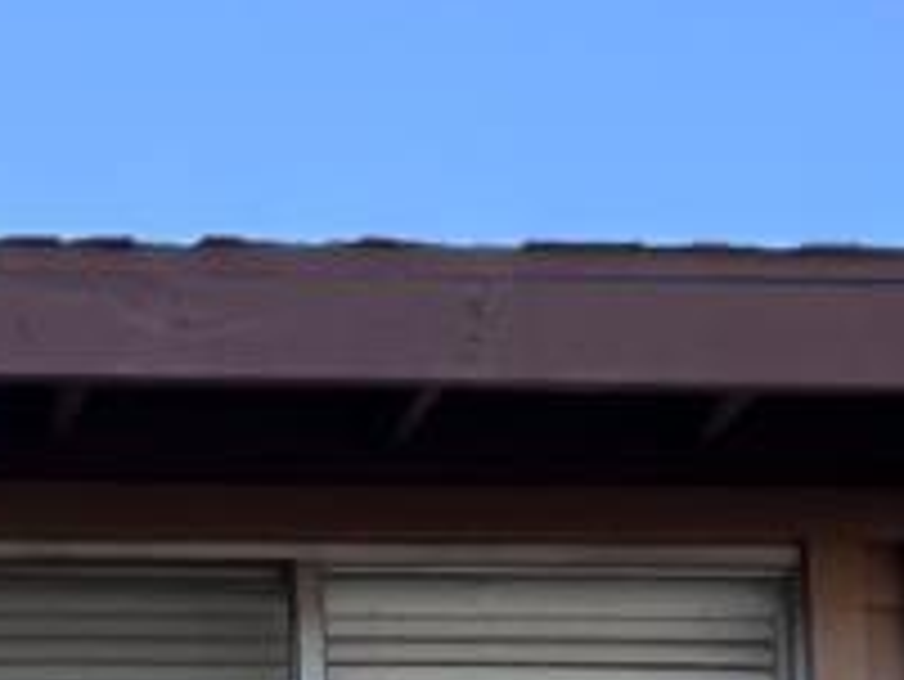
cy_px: 2335
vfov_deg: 9.5
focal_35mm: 97
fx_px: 2535
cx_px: -288
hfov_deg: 18.7
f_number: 1.8
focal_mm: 1.57
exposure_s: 1/217
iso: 32
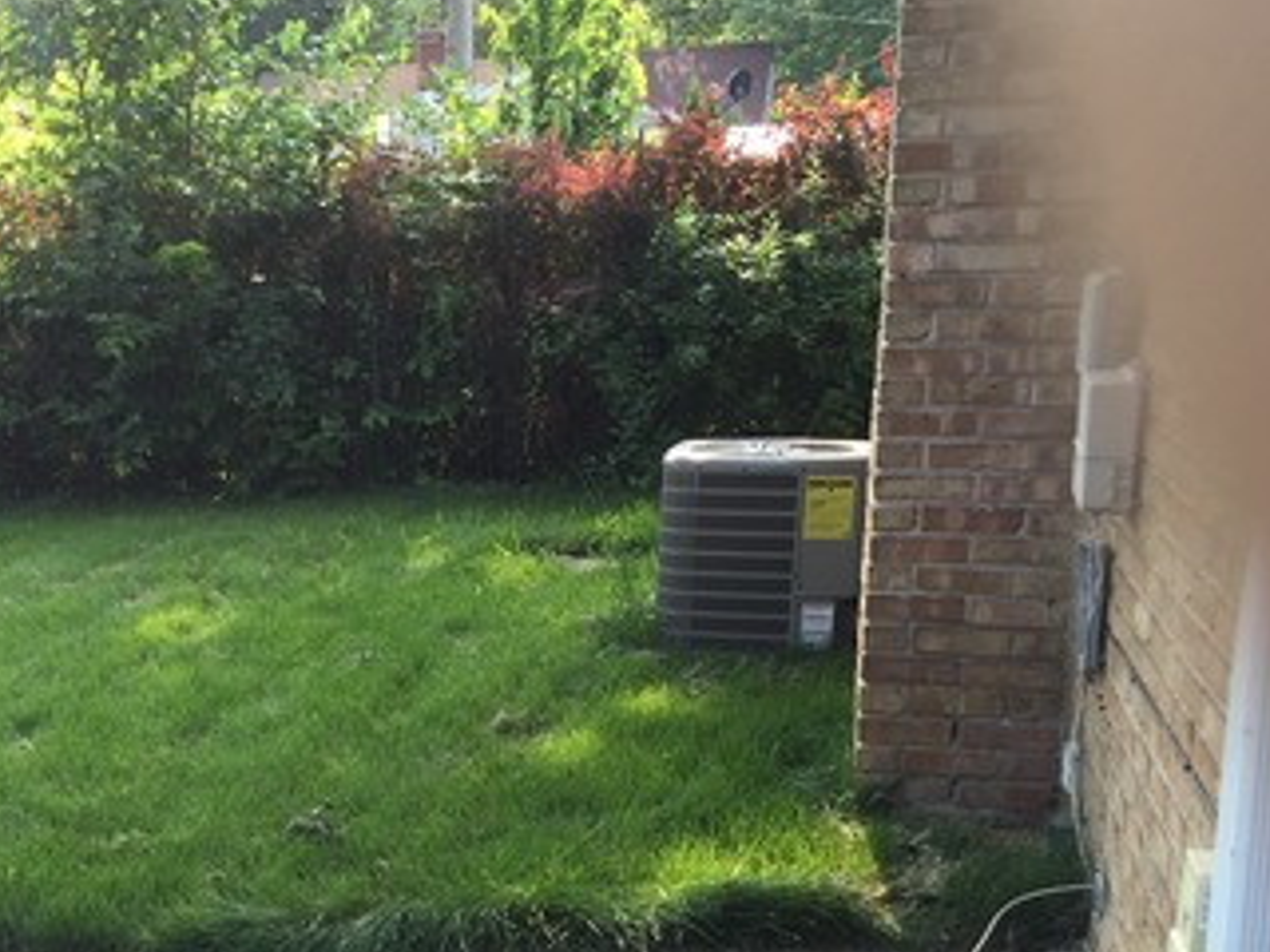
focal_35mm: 58
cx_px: 75
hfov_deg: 31.3
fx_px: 2128
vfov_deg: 24.7
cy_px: 793
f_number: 2.2
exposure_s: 1/267
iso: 32
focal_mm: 4.15
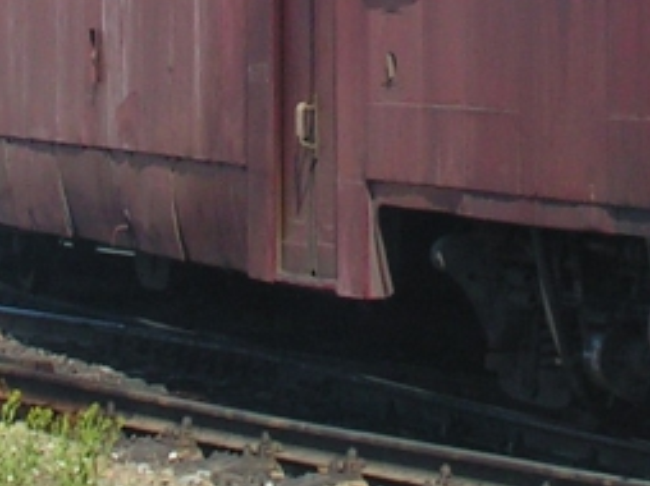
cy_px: -509
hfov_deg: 6.1
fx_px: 6116
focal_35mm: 326
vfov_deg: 4.5
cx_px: 704
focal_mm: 11.5
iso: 50
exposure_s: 1/250
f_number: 5.6
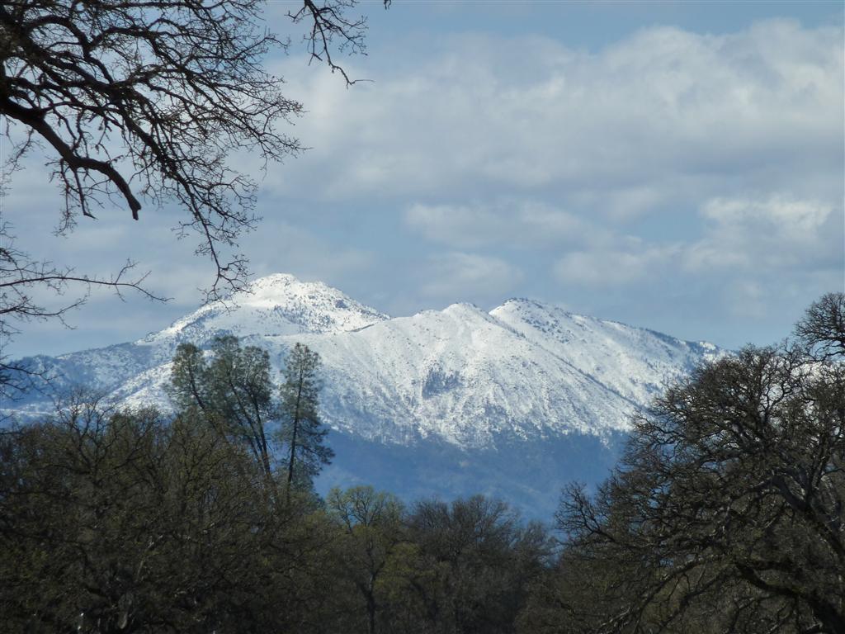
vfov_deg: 5.0
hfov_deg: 6.6
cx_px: 422
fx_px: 7323
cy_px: 317
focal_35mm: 300
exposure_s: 1/800
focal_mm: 49.2
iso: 125
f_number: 5.6
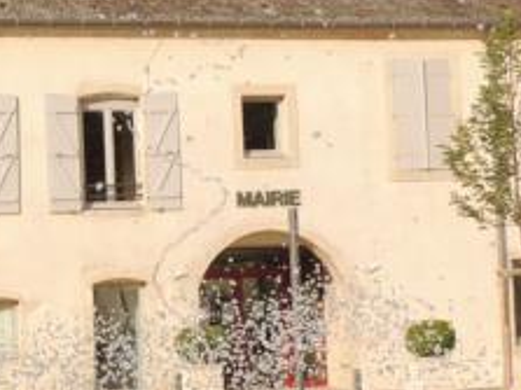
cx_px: -44
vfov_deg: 13.8
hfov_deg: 17.8
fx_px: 1610
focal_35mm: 107
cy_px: 260
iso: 100
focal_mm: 6.2
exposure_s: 1/1000
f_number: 3.3
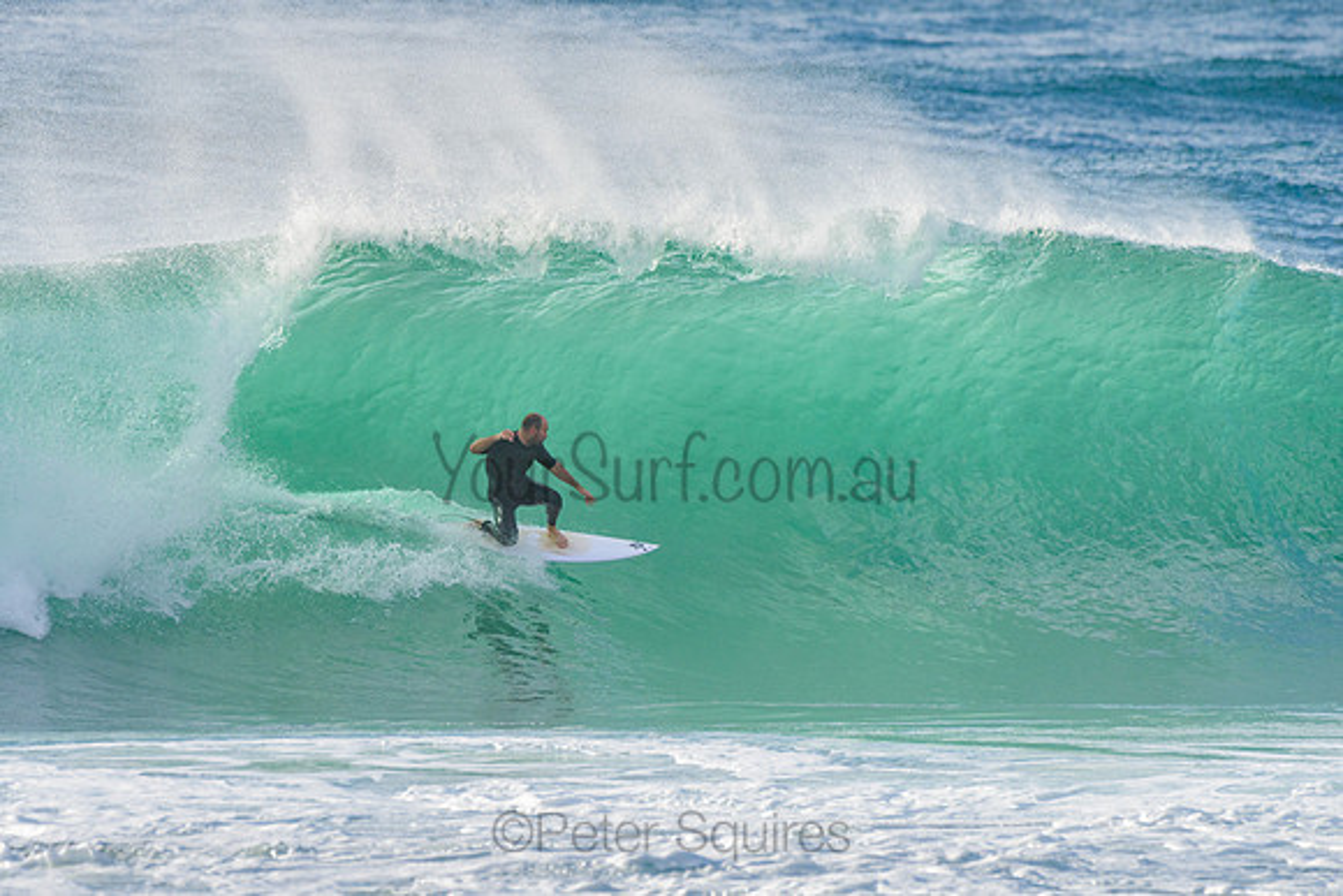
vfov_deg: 2.2
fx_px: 22846
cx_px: 521
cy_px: 463
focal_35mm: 612
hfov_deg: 3.4
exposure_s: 1/2000
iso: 400
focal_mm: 500
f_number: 5.6
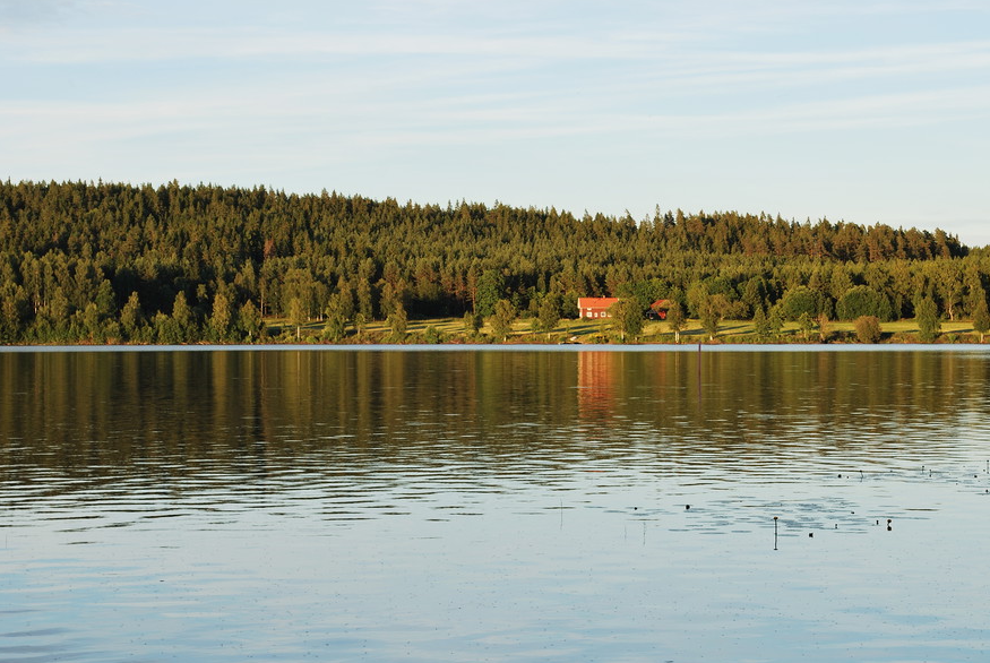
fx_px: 2493
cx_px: 539
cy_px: 351
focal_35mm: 91
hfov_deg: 22.5
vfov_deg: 15.1
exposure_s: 1/60
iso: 100
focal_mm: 55
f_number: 8
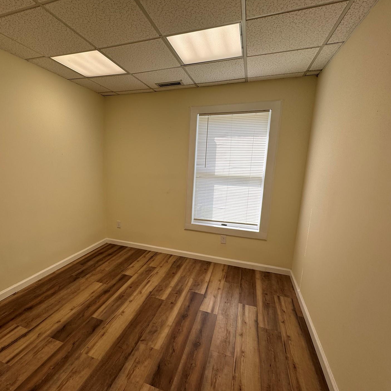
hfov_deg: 79.7
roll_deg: -0.7
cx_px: 156
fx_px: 230
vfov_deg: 80.7
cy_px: 201
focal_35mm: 18
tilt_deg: -10.1
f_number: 2.2
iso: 40
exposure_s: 1/204
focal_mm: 2.22
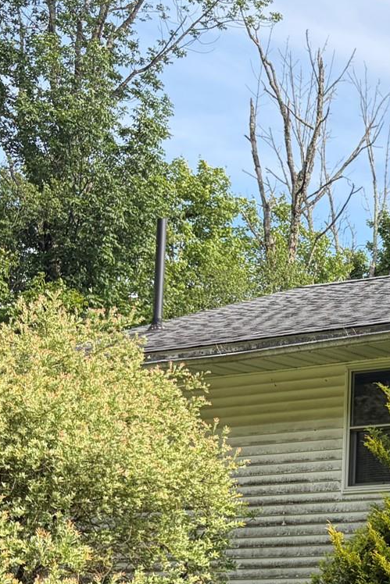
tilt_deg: +9.0
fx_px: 1202
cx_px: 614
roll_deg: +0.0
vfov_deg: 27.0
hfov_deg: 16.5
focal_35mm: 74
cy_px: 422
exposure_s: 1/1626
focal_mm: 5.96
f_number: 1.6
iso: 50
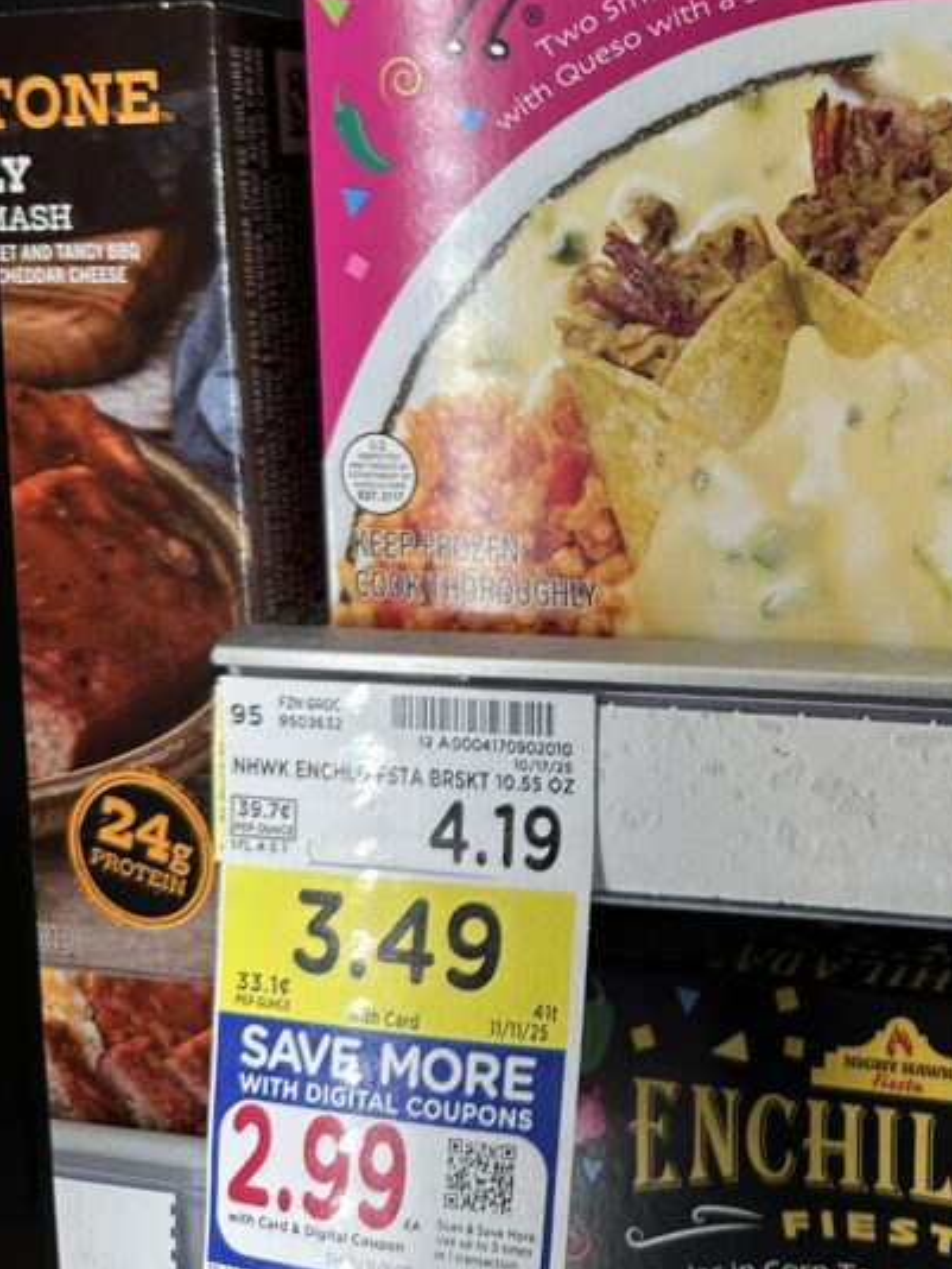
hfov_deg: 29.8
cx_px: 909
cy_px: 359
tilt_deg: -4.7
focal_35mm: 46
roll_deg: +0.1
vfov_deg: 40.4
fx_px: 1685
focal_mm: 6.86
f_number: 1.78
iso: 64
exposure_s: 1/207
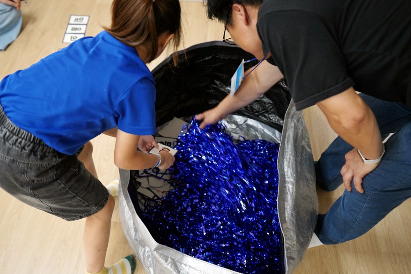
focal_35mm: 35
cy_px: 137
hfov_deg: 54.4
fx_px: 400
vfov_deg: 37.9
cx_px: 206
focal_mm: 35
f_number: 2.8
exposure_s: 1/160
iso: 2500
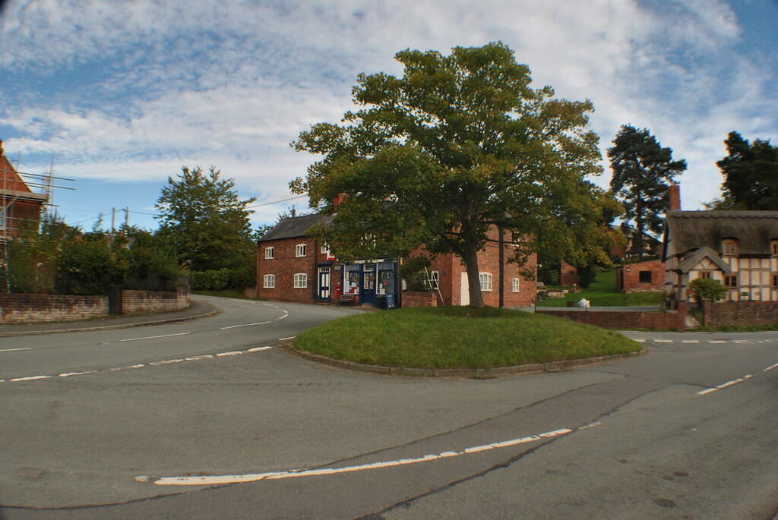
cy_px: 260
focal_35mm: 36
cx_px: 389
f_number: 9
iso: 100
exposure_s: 1/200
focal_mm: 24
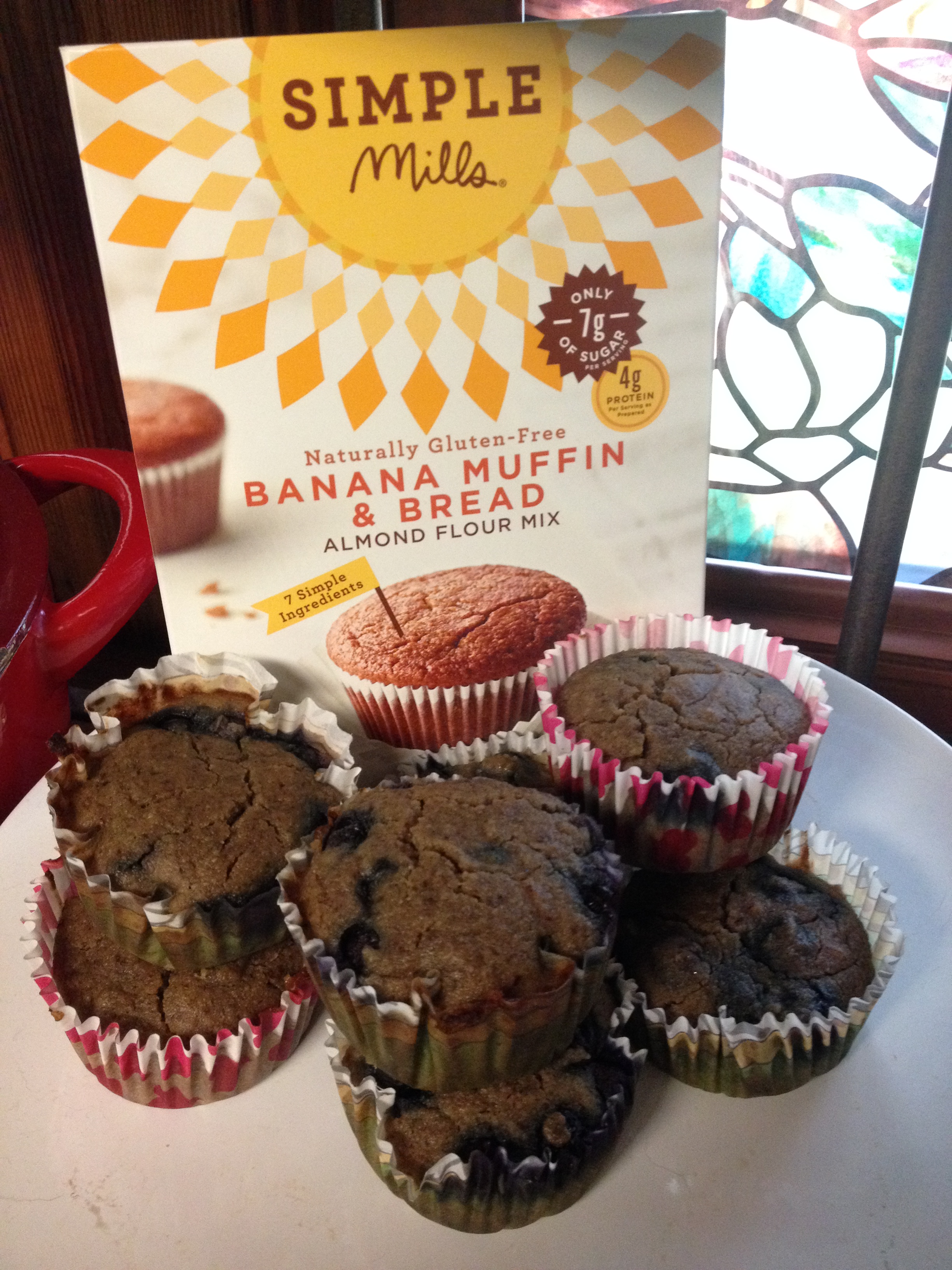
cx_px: 476
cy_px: 635
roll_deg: +1.3
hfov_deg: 40.7
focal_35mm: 35
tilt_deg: -34.7
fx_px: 1283
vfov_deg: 52.6
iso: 250
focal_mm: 4.28
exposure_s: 1/20
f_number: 2.4
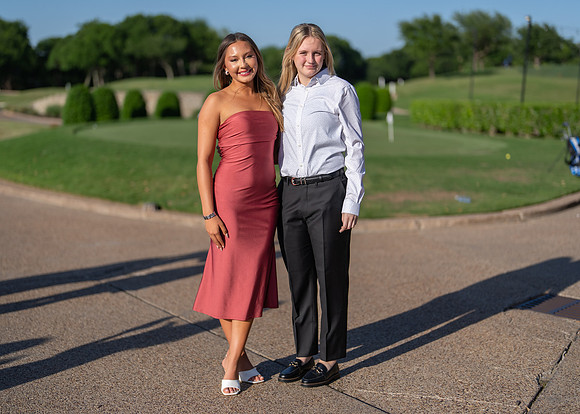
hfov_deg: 36.3
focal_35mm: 54
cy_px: 207
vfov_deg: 26.4
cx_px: 290
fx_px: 884
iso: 100
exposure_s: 1/10000
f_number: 1.2
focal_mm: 50
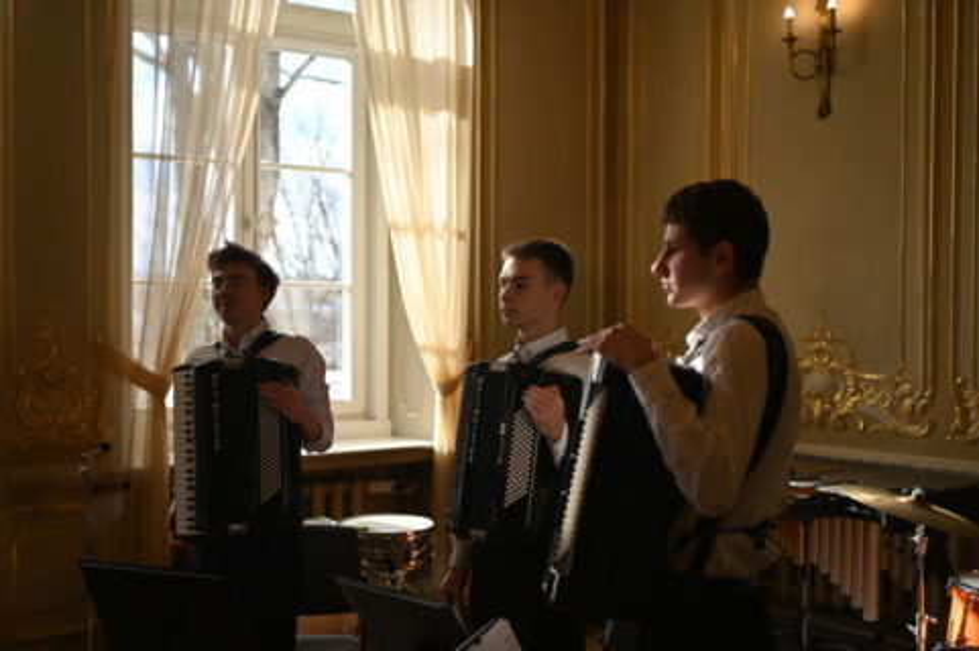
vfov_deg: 27.0
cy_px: 326
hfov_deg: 39.6
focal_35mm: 50
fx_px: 1359
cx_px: 490
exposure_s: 1/1000
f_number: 2.8
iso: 320
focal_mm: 50
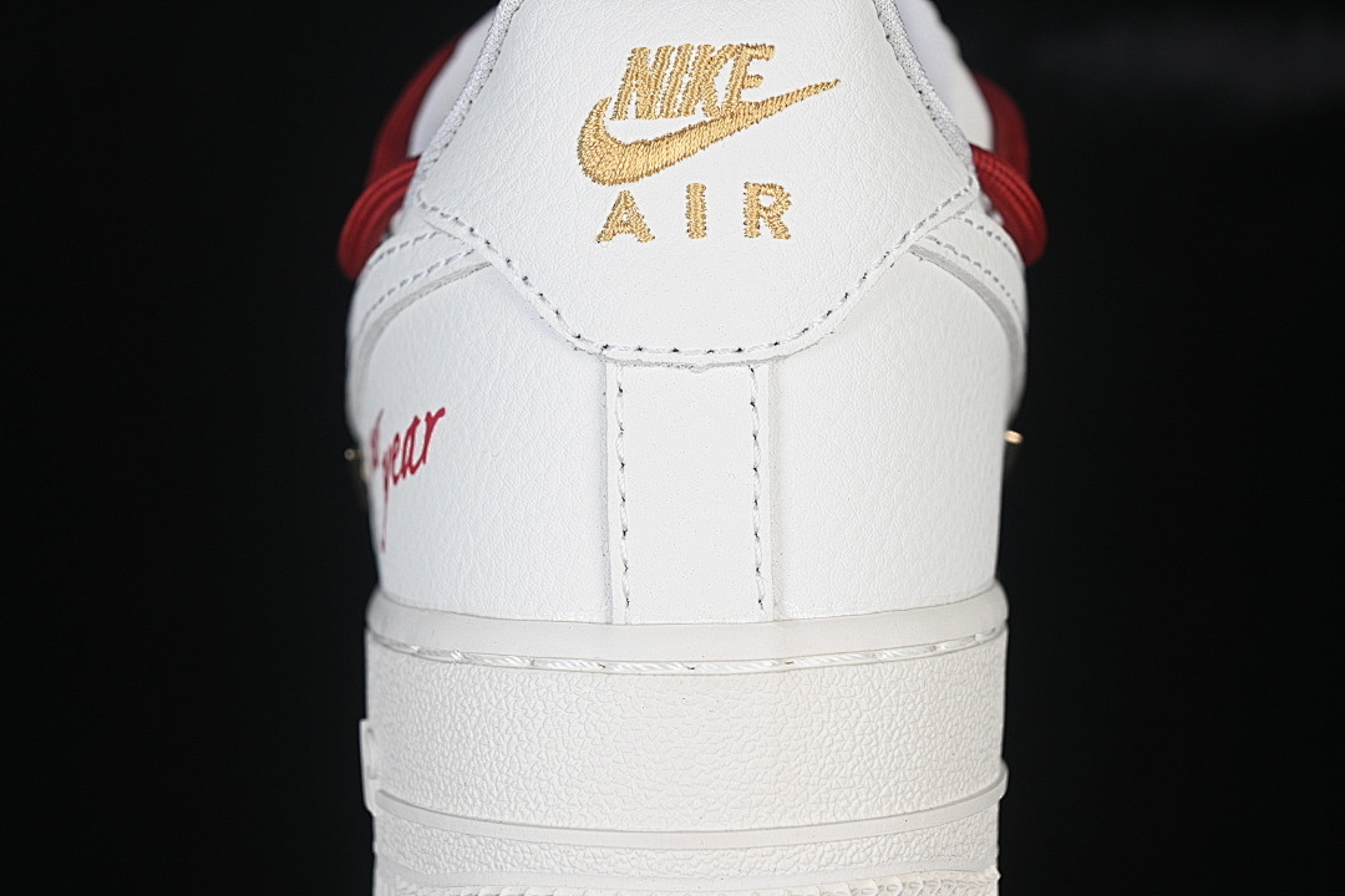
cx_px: 672
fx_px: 2802
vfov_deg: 18.2
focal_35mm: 75
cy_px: 448
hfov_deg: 27.0
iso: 160
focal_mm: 50
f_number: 7.1
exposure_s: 1/80
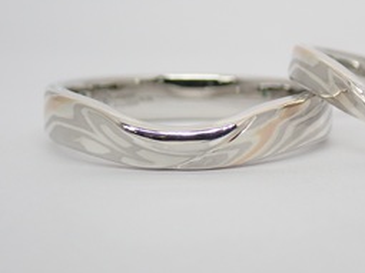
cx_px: 288
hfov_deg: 14.4
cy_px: 108
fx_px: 1433
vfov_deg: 10.9
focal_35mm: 136
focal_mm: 13.65
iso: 200
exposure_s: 1/100
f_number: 4.1
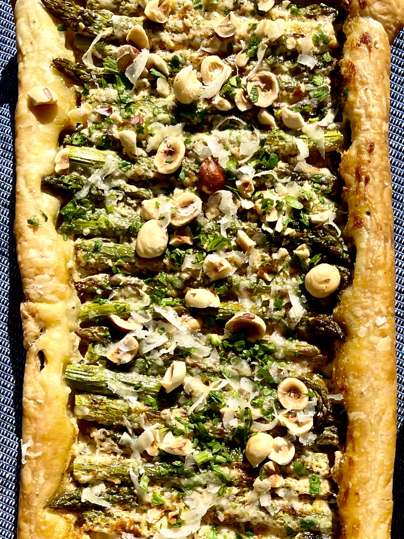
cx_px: 202
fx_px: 405
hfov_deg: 53.0
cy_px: 270
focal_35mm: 26
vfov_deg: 67.3
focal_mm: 5.1
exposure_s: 1/3663
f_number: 1.6
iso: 32
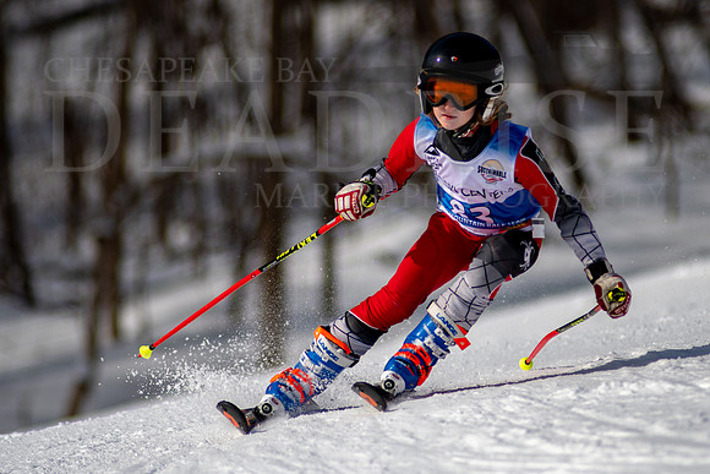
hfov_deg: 3.9
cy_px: 237
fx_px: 10442
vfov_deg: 2.6
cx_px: 418
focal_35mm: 529
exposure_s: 1/8000
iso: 100
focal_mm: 300
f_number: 2.8
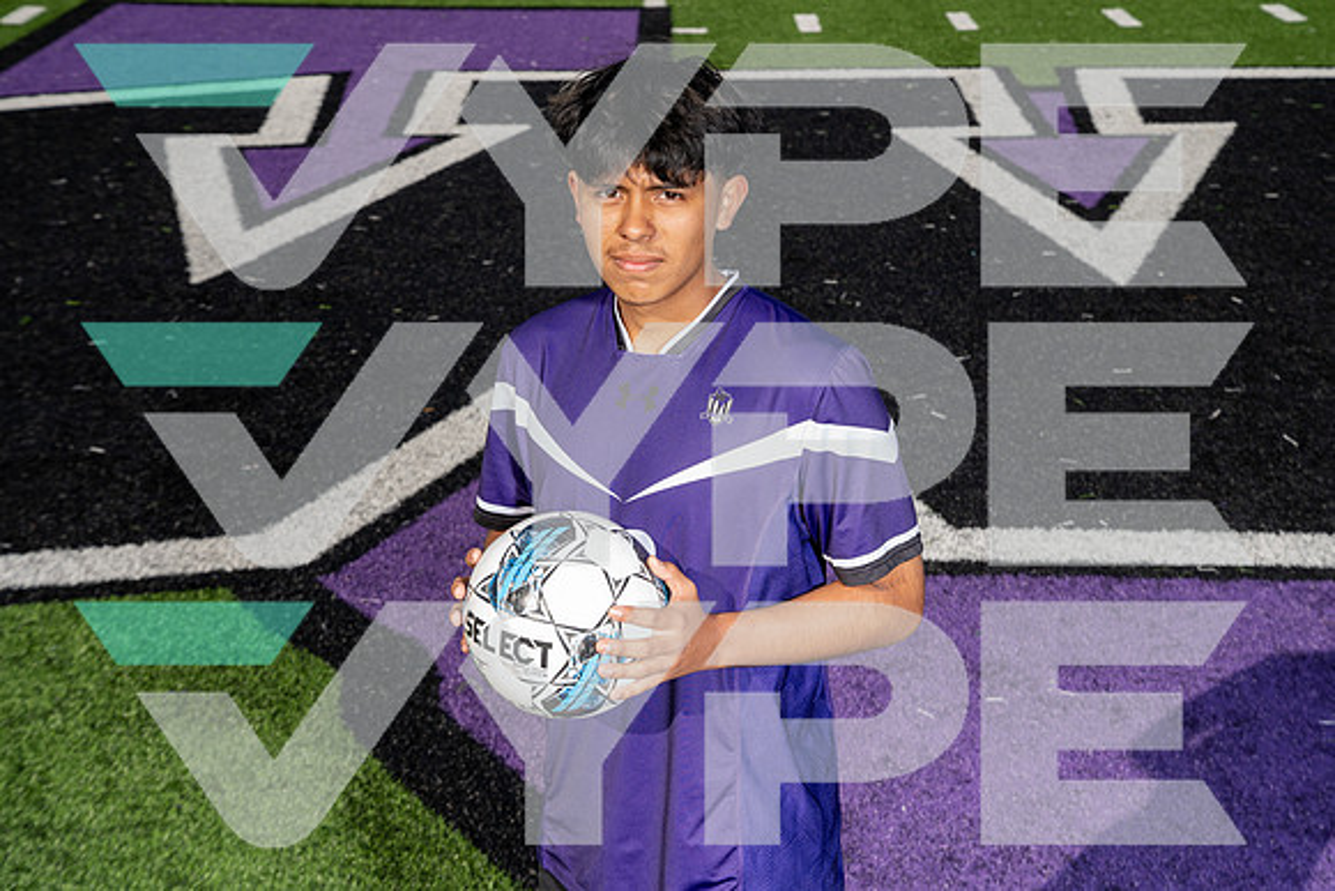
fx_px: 2337
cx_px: 668
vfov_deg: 21.6
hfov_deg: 31.9
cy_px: 446
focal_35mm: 63
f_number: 8
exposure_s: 1/250
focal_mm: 63
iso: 100
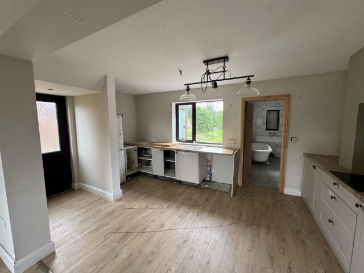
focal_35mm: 14
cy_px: 136
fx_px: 147
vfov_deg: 85.7
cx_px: 182
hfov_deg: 102.1
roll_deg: +0.5
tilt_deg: -5.6
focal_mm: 2.22
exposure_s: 1/99
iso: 125
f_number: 2.2
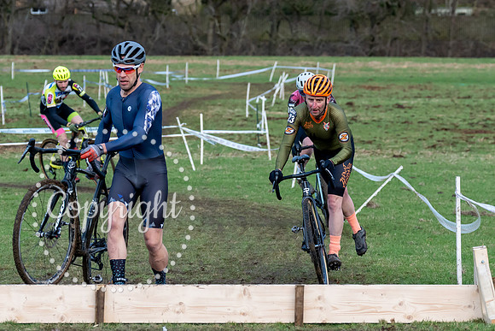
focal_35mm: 207
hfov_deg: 9.9
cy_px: 133
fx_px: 2848
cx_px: 316
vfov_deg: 6.6
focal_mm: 99
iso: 2000
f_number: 4
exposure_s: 1/1000
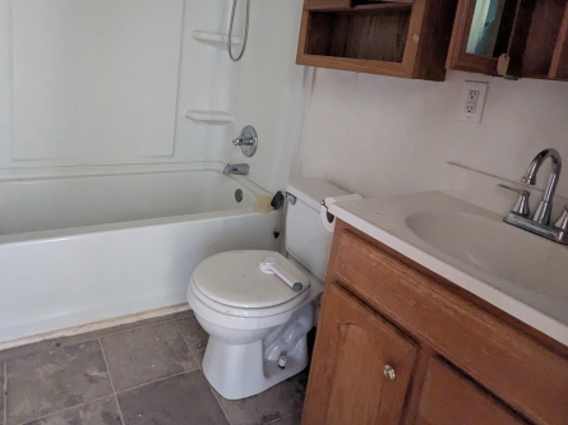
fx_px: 393
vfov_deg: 55.6
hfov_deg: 71.6
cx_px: 270
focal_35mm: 24
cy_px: 143
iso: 1010
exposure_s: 1/23.8
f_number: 2.2
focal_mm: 2.35
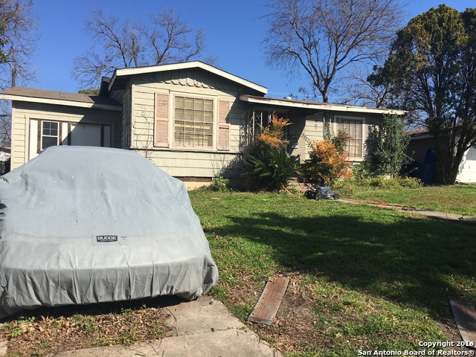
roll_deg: -0.2
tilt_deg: +2.6
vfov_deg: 48.2
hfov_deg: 61.7
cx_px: 238
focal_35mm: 29
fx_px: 399
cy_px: 178
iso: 25
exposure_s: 1/1538
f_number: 2.2
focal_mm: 4.15
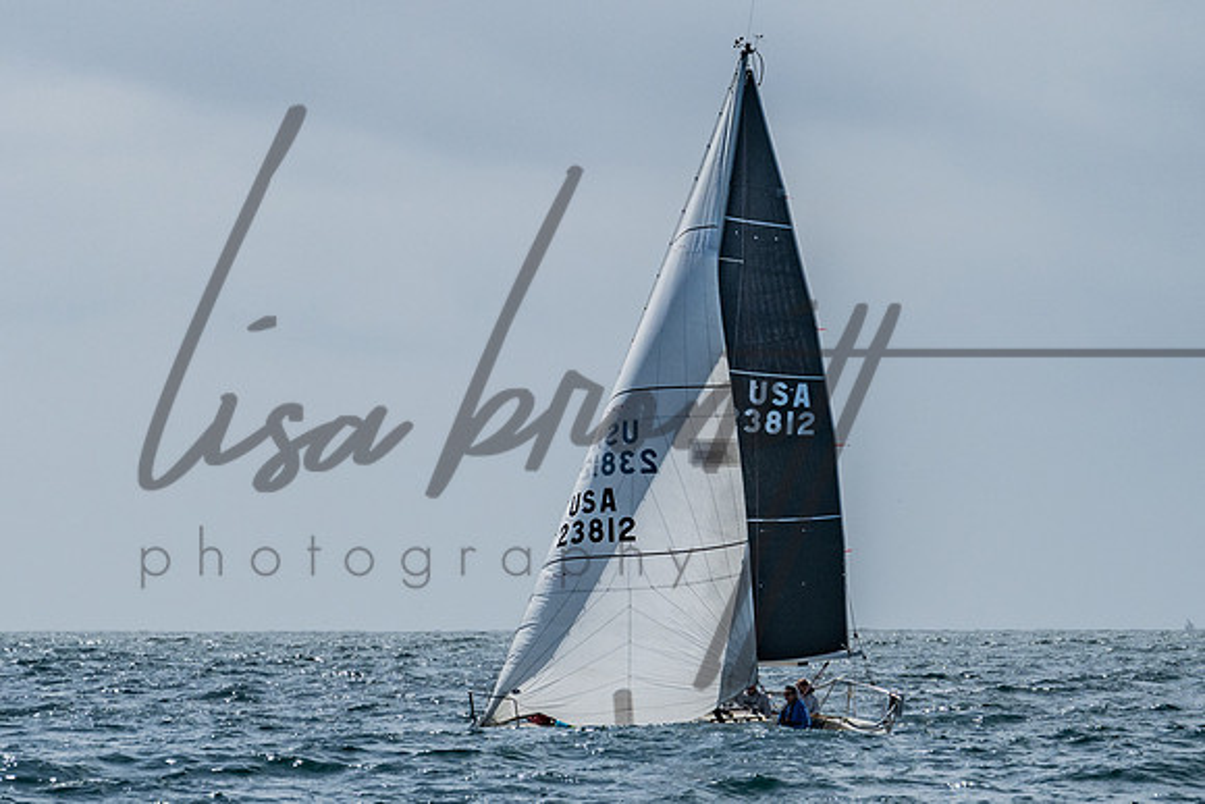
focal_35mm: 328
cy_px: 319
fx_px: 10973
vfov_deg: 4.2
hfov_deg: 6.3
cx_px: 623
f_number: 6.3
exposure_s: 1/4000
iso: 200
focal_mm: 140
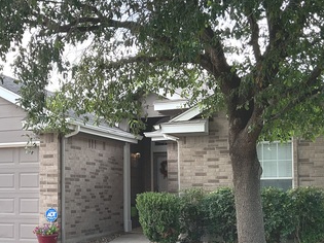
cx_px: 98
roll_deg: +0.9
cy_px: 176
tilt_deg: +0.4
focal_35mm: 59
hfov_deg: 32.3
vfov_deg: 24.6
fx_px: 552
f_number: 1.8
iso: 20
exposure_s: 1/120
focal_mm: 3
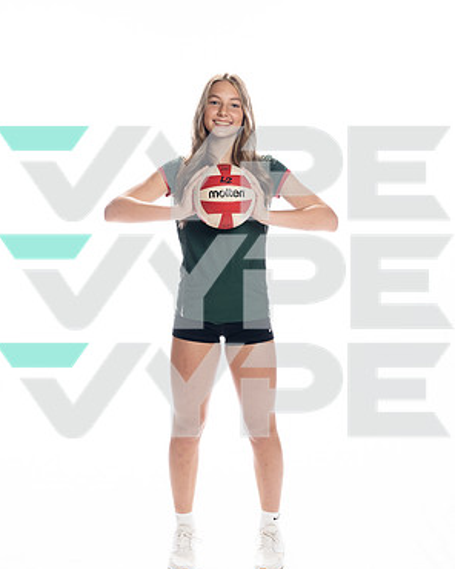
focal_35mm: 57
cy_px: 283
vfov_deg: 33.0
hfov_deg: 26.7
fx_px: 959
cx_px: 226
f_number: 8
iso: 400
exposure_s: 1/250
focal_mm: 50
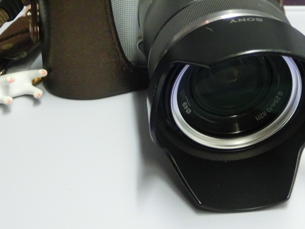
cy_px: 66
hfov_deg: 26.7
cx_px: 148
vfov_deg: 20.1
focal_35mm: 73
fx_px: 643
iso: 800
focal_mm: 9.16
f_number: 4.3
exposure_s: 1/13
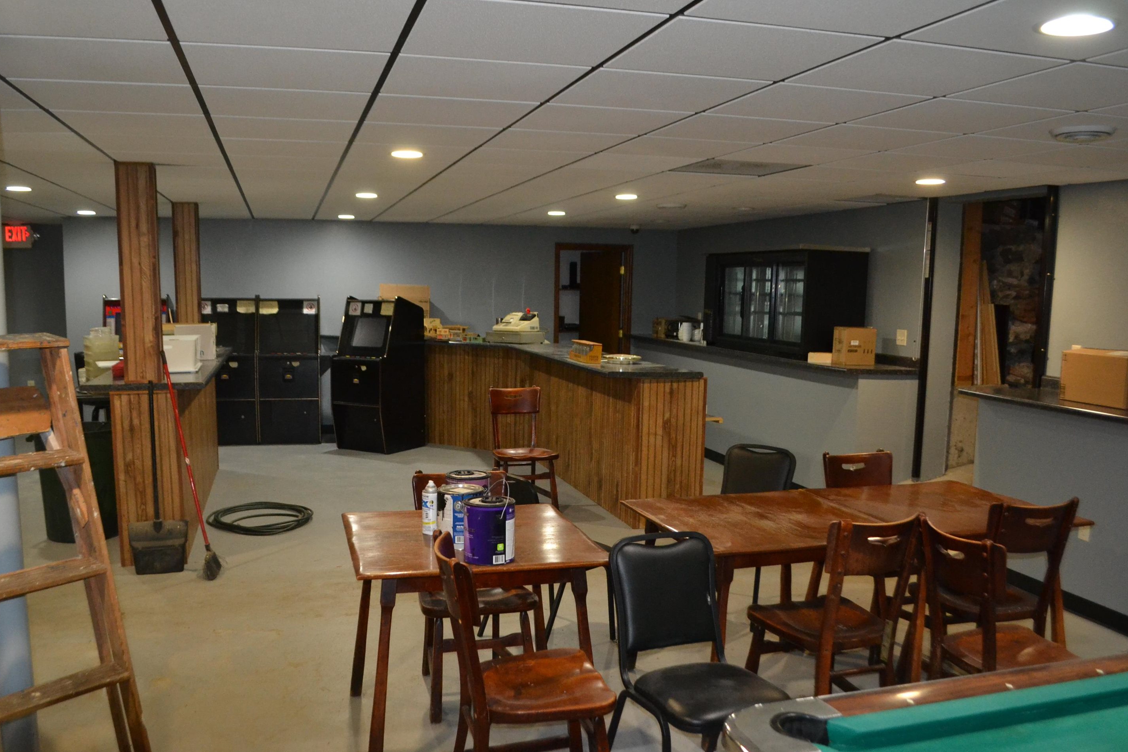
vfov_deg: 45.0
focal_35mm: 29
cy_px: 391
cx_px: 543
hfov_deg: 63.6
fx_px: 909
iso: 2000
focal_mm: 18
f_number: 3.5
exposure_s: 1/60
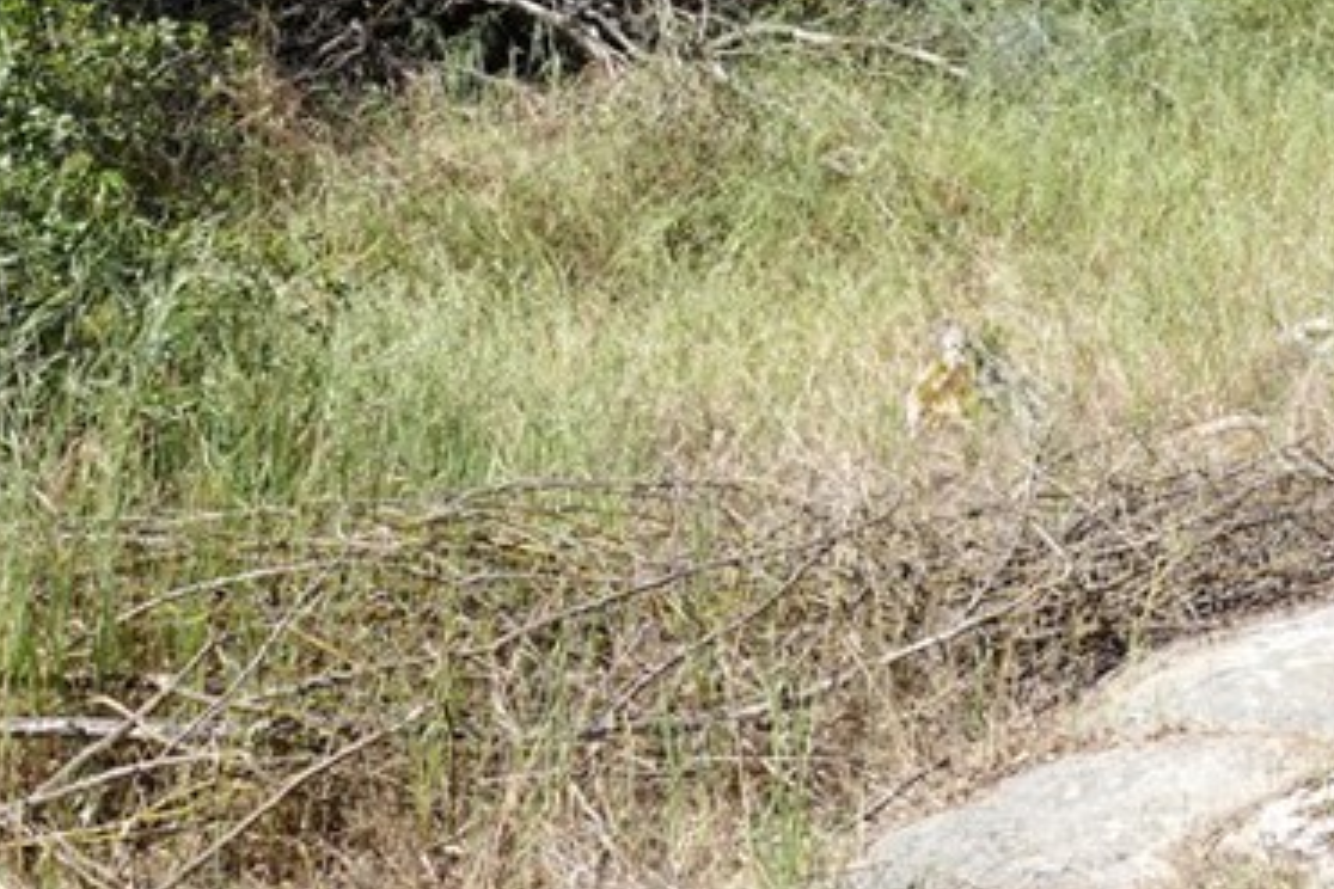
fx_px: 2445
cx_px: 1212
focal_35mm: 66
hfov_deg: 29.2
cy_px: -91
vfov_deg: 19.7
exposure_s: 1/250
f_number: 5.6
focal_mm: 9.4
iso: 125
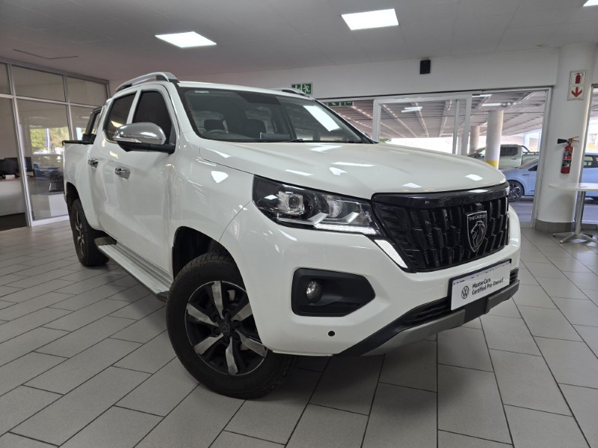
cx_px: 299
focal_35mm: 23
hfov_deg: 73.9
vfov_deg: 58.9
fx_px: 397
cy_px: 224
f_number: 1.7
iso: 50
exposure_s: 1/100
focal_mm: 6.3
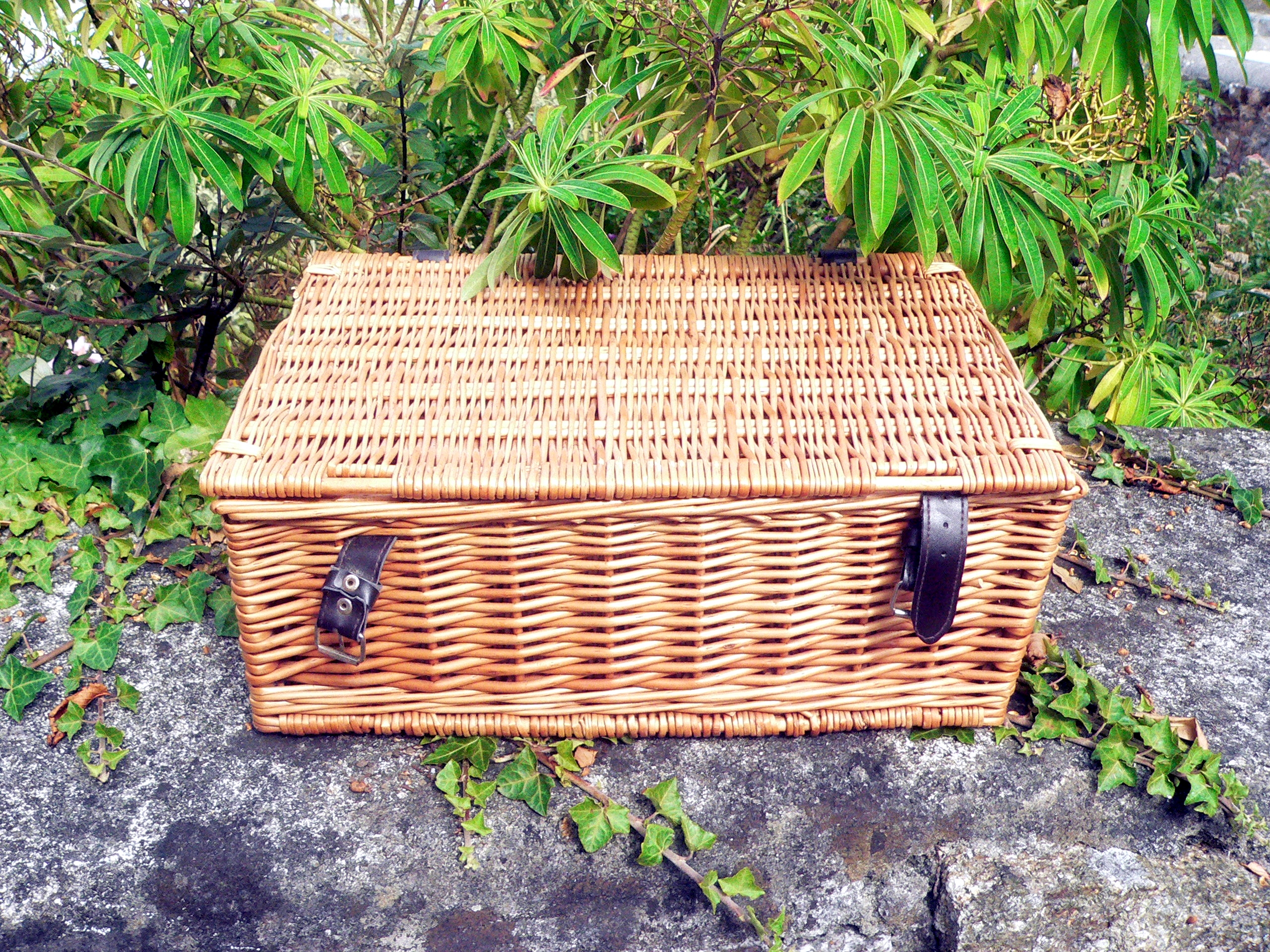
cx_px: 635
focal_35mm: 36
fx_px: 1321
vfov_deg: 39.7
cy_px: 476
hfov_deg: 51.4
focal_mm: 6
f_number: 2.8
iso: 400
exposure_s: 1/1000
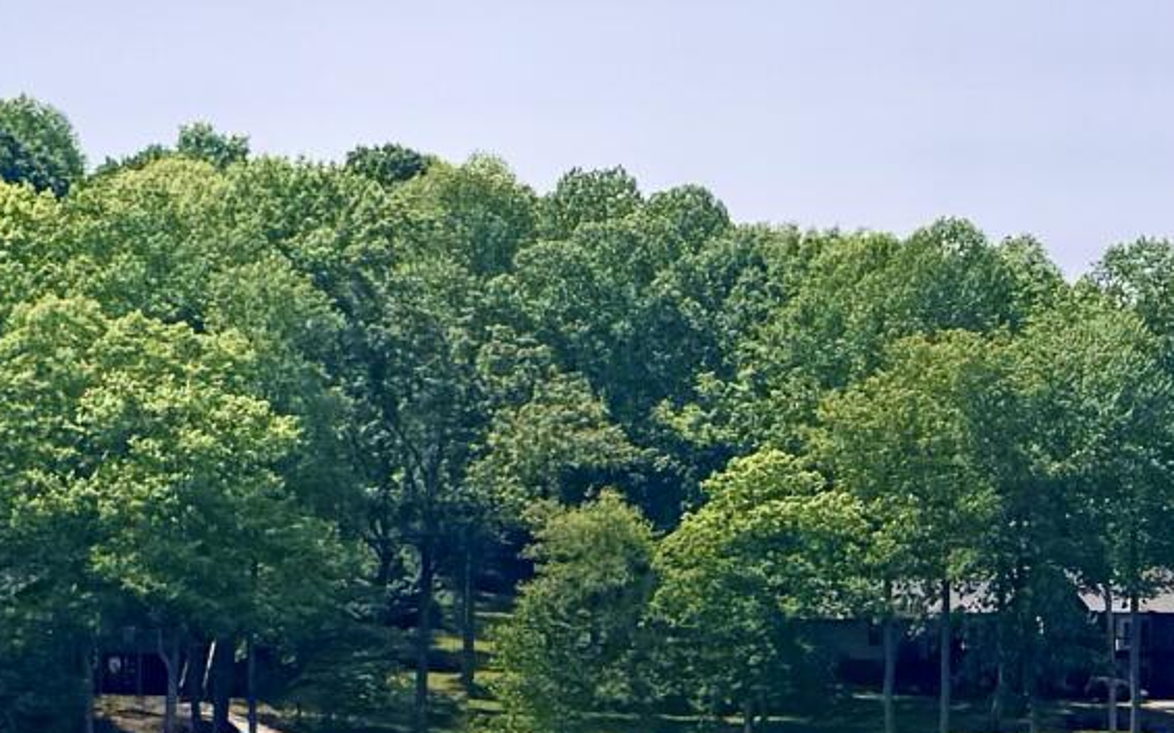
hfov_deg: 14.9
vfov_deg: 9.7
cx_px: 1423
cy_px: 606
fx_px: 4319
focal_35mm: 135
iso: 80
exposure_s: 1/9009
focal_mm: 6.76
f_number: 1.78
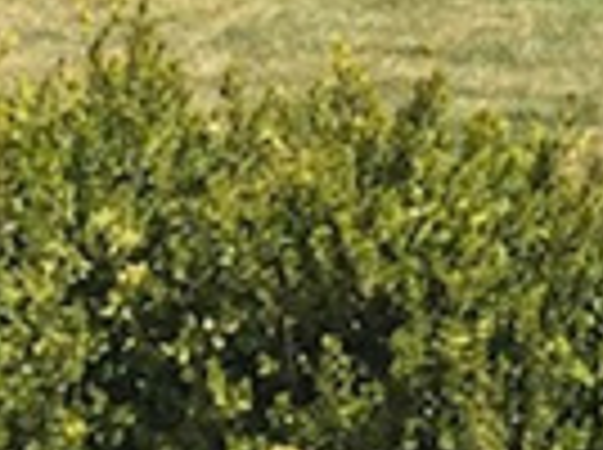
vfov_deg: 10.5
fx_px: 2330
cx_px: 459
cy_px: -328
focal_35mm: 134
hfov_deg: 14.7
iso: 20
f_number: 1.8
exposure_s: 1/1842
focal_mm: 3.99
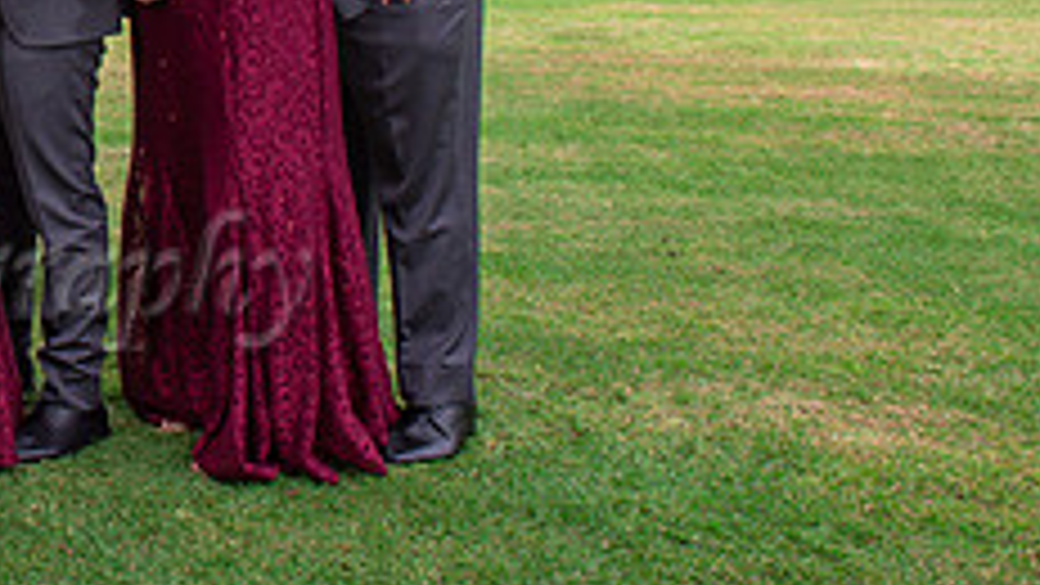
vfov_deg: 17.9
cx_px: -239
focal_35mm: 63
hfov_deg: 28.5
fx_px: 1738
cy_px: -162
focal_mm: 24
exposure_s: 1/250
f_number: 8
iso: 400
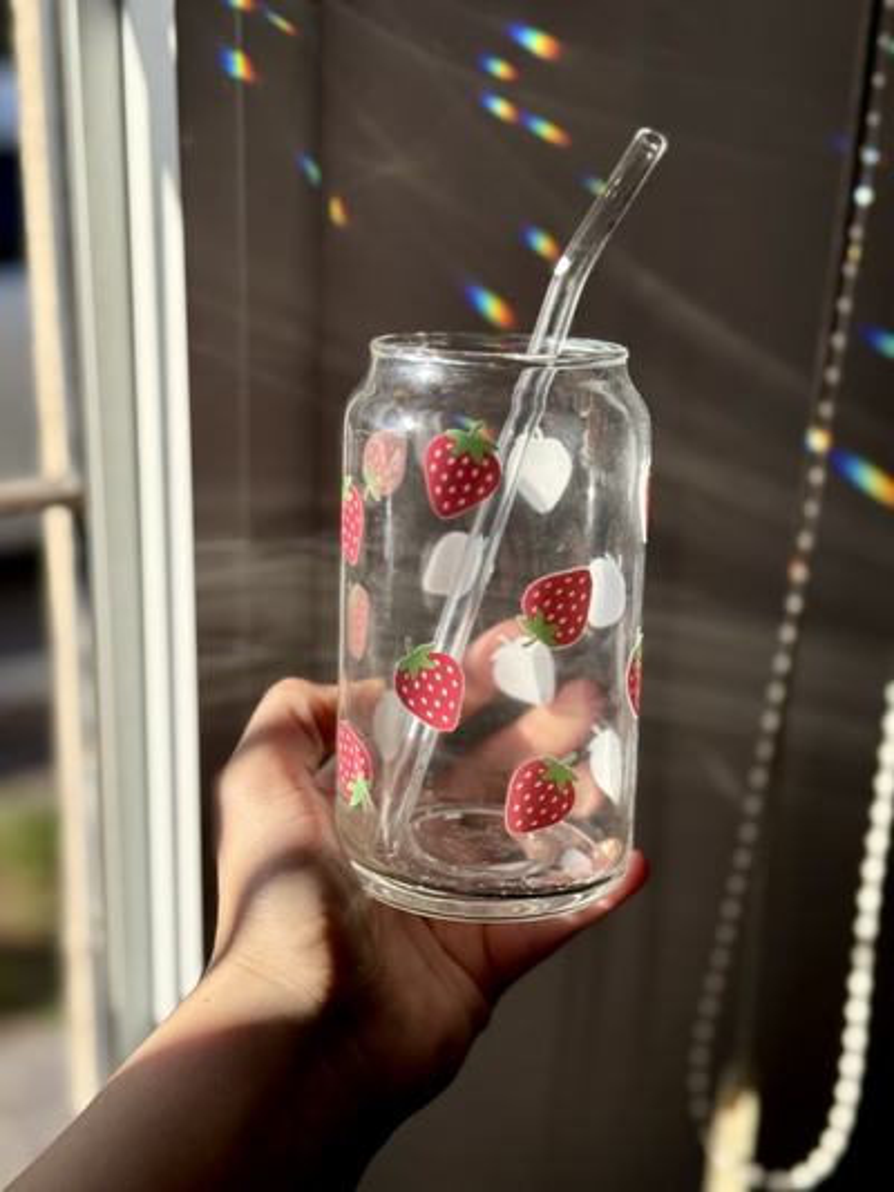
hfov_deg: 30.3
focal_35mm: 48
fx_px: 1652
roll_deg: -2.1
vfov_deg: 39.6
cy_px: 596
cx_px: 447
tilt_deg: -21.0
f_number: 1.78
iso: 80
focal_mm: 6.76
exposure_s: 1/1678
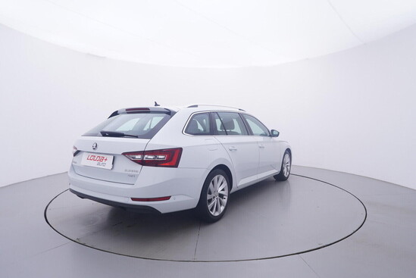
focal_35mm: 22
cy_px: 139
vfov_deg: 56.2
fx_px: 260
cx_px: 208
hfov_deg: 77.3
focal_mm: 15
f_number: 5
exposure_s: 1/80
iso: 200
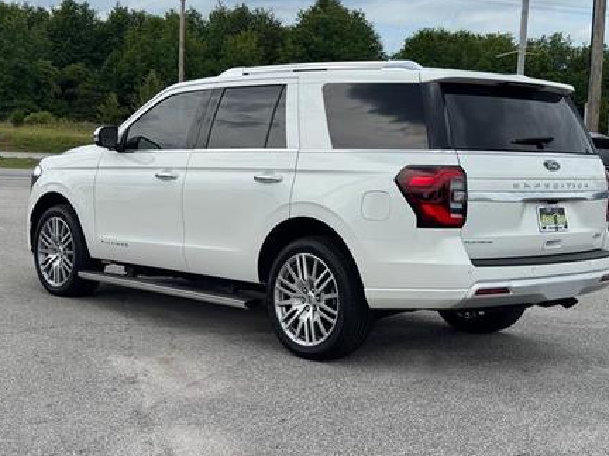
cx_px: 316
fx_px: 985
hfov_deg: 34.3
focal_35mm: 56
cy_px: 217
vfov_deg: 26.1
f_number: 1.78
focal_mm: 6.76
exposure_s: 1/4049
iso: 64
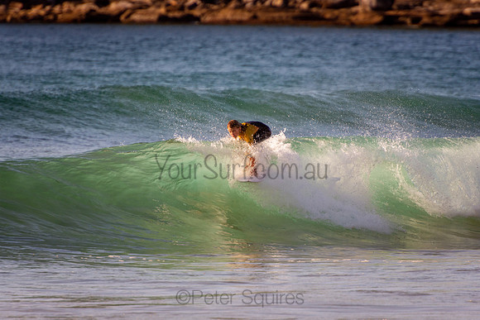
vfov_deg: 2.3
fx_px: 8001
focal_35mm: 600
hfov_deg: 3.4
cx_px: 240
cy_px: 160
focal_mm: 400
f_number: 5.6
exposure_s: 1/2000
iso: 640
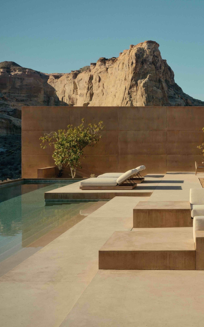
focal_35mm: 48
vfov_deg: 41.8
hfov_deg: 25.9
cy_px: 151
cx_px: 191
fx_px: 427
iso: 80
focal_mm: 37.6
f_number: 11
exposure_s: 1/105
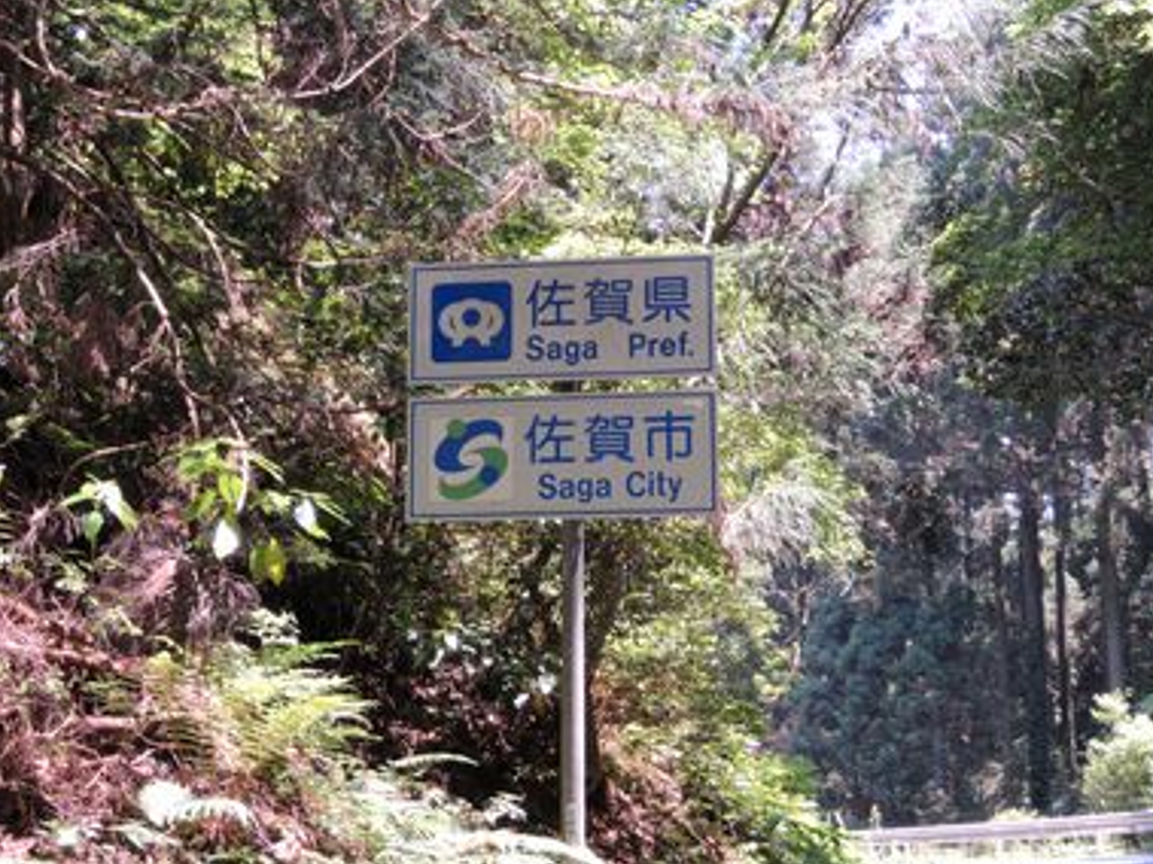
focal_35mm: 58
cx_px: 581
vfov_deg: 25.2
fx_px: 1931
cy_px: 420
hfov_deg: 33.2
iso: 110
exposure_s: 1/30
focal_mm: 11.8
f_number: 5.6
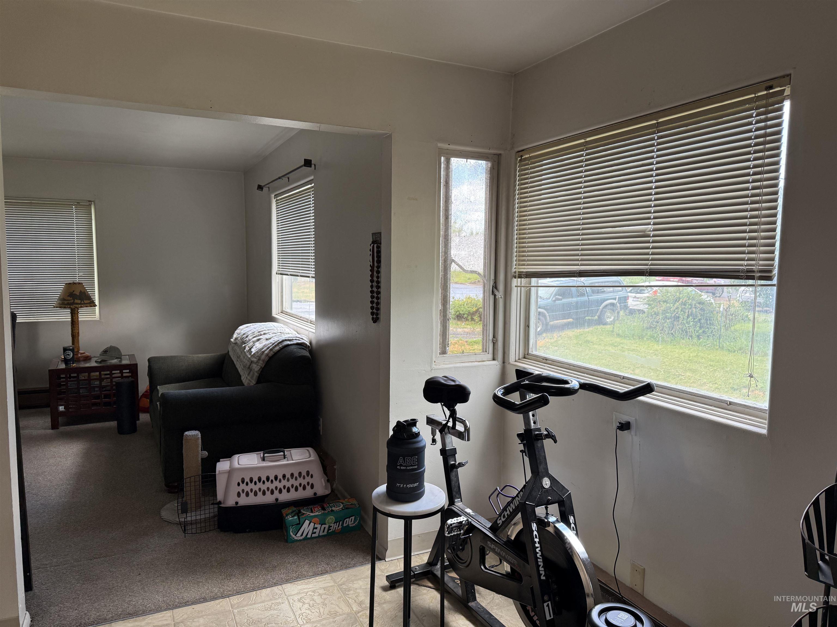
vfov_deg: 56.8
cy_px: 314
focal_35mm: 24
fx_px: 580
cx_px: 418
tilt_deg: -3.6
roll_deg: -1.6
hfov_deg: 71.6
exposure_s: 1/121
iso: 125
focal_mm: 6.76
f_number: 1.78
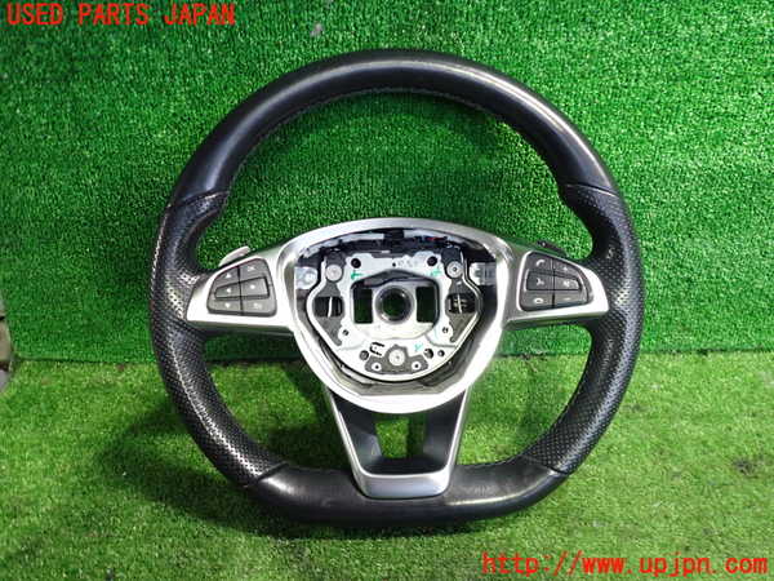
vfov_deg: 46.8
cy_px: 290
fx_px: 671
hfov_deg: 60.0
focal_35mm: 30
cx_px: 387
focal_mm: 5.4
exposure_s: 1/30
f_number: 2.3
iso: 640
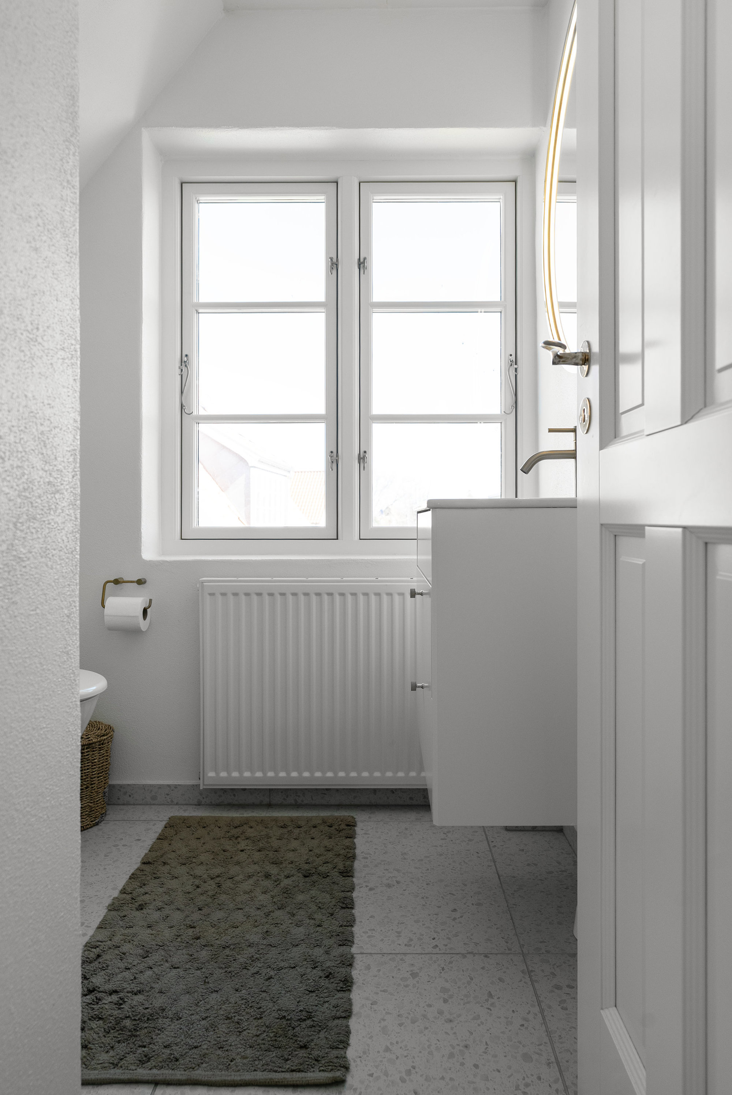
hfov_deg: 57.3
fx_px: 670
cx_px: 366
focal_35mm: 22
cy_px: 548
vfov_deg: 78.5
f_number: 5.6
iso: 200
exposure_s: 1/100
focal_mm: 22
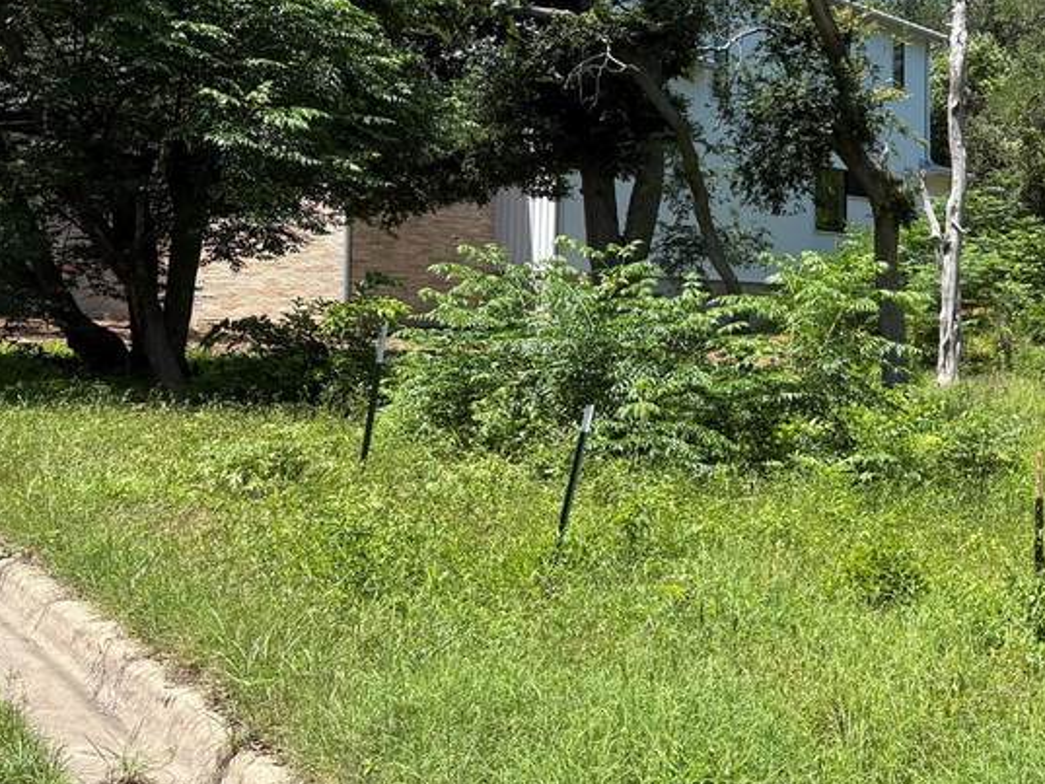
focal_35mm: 62
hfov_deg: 28.4
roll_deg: +0.4
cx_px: 1144
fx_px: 1872
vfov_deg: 23.4
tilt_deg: +4.0
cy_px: 202
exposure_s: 1/2141
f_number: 1.6
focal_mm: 5.96
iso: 50
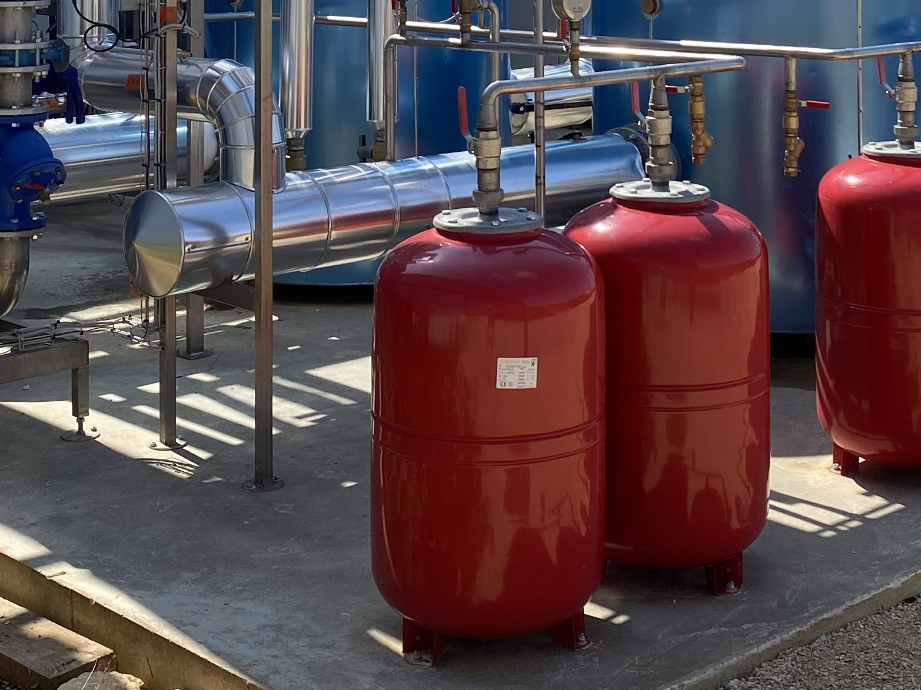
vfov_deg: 20.9
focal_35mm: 67
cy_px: -66
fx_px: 1782
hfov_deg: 28.9
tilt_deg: +0.7
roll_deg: +0.5
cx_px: 544
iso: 32
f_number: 1.8
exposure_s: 1/2755
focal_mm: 4.25
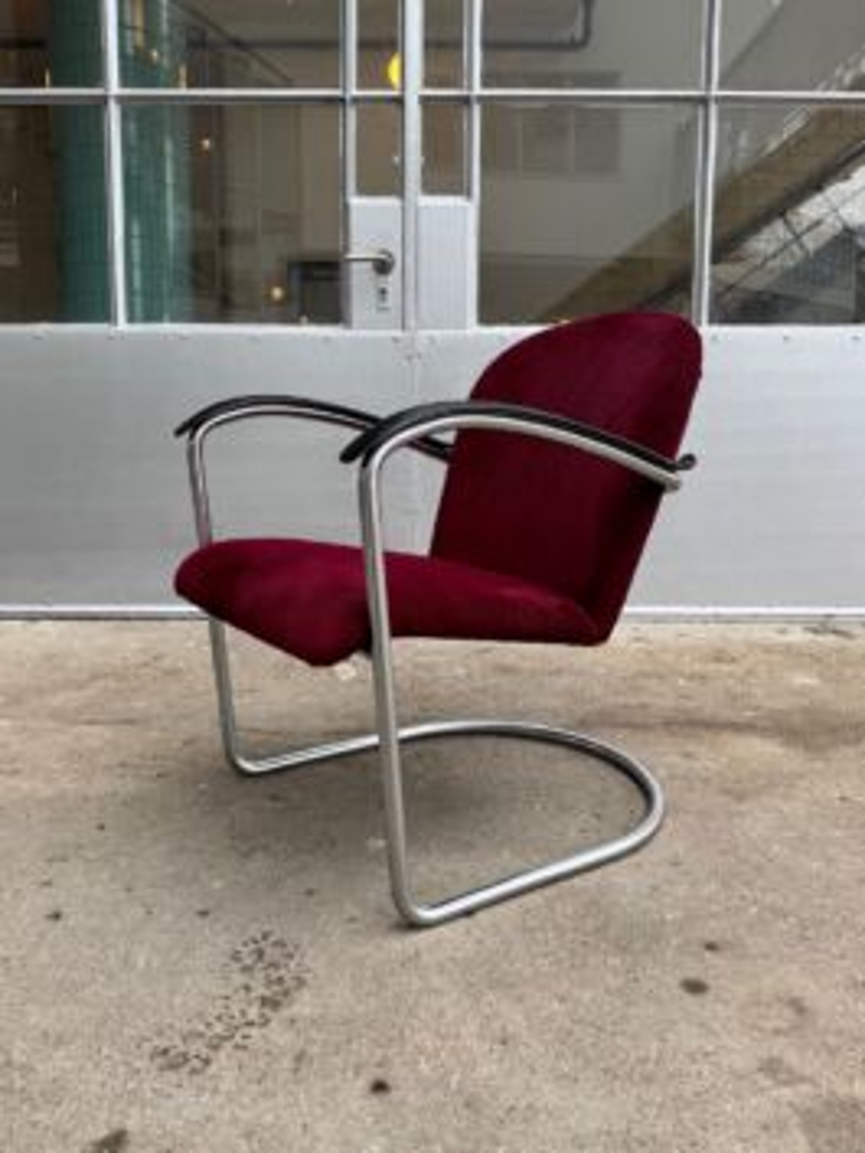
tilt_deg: -7.3
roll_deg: -0.4
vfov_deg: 71.6
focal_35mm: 24
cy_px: 576
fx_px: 799
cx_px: 432
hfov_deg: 56.8
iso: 64
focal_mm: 6.76
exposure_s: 1/121
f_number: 1.78
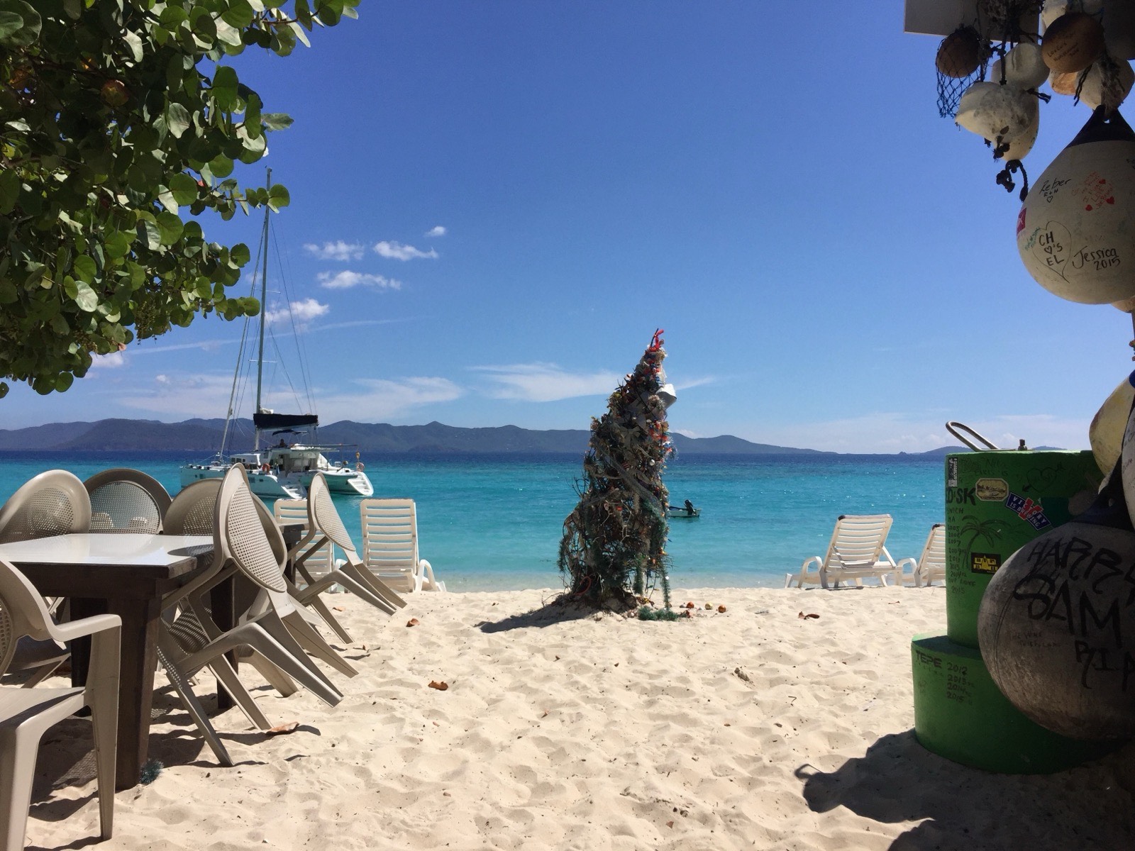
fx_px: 951
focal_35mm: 29
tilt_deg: +1.4
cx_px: 568
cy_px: 426
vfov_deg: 48.2
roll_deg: -1.4
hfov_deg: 61.7
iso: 32
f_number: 2.2
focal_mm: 4.15
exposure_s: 1/4950
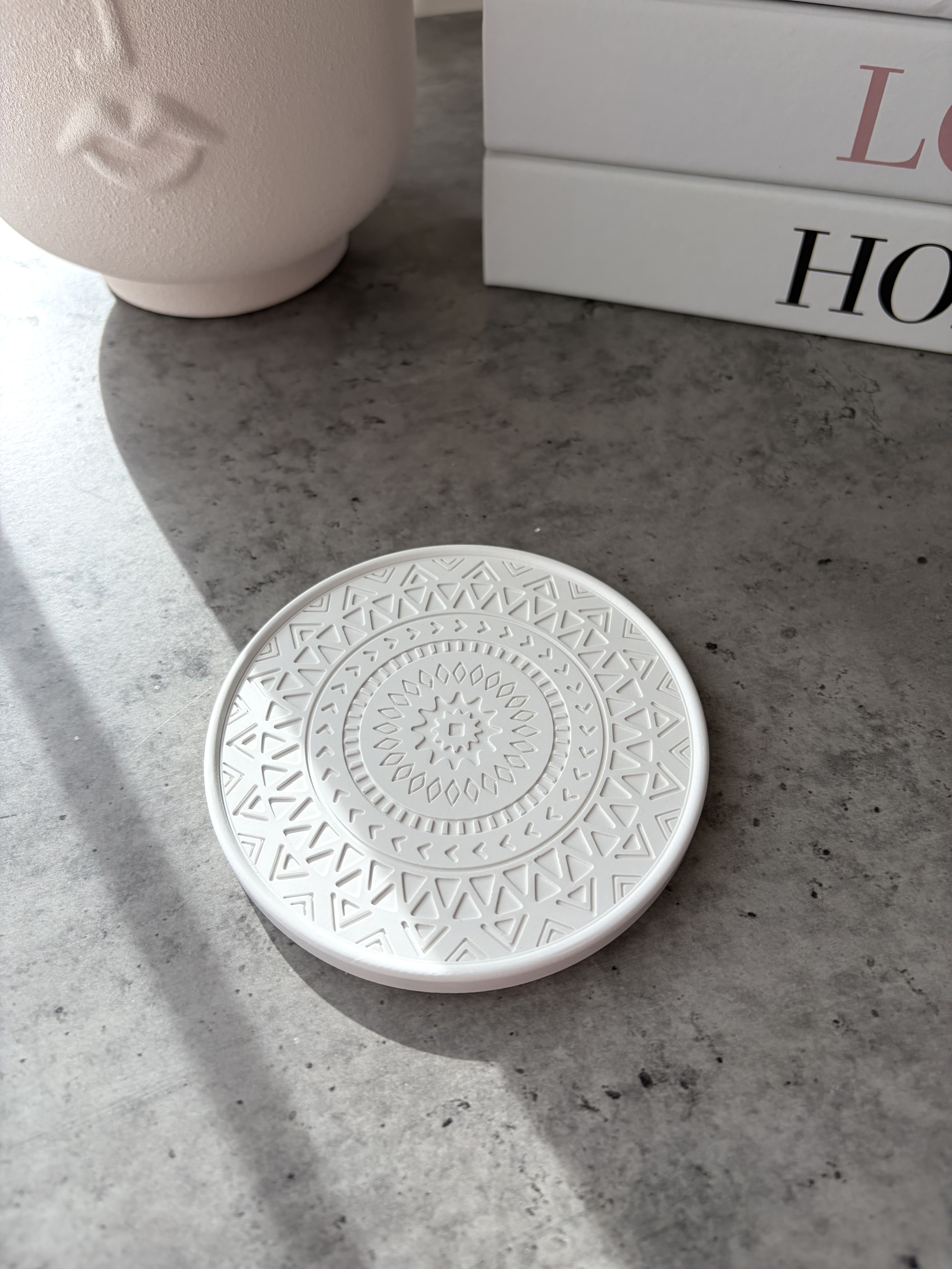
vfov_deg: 67.3
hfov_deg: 53.1
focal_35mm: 26
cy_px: 634
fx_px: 953
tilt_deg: -52.8
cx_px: 476
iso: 50
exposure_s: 1/596
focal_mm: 5.96
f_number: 1.6
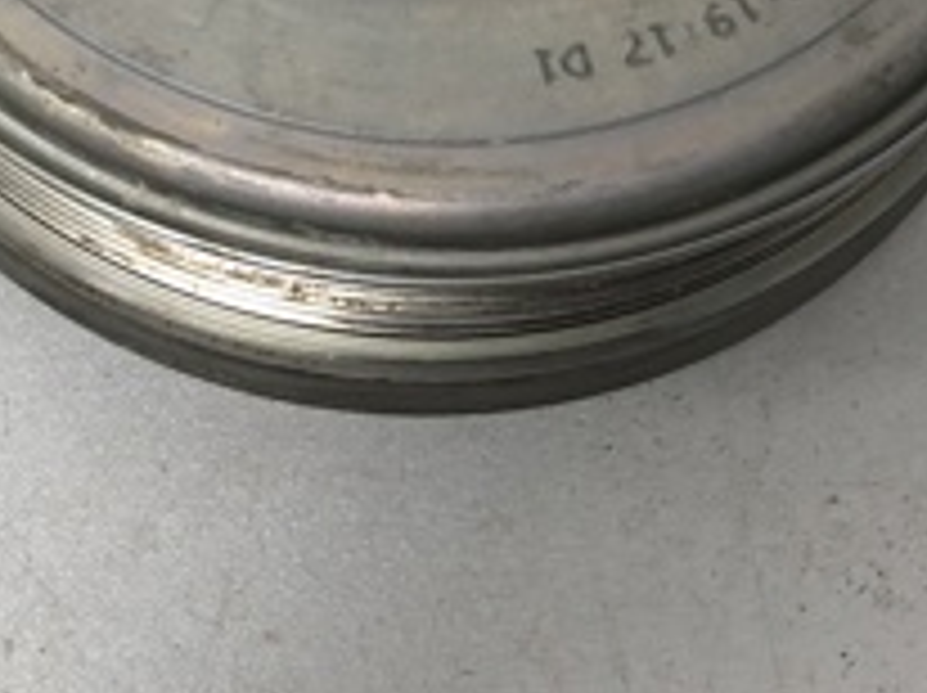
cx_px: 333
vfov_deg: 15.9
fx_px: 2327
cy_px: -261
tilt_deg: -61.0
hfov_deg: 22.5
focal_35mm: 87
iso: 32
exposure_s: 1/25
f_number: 1.8
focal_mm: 4
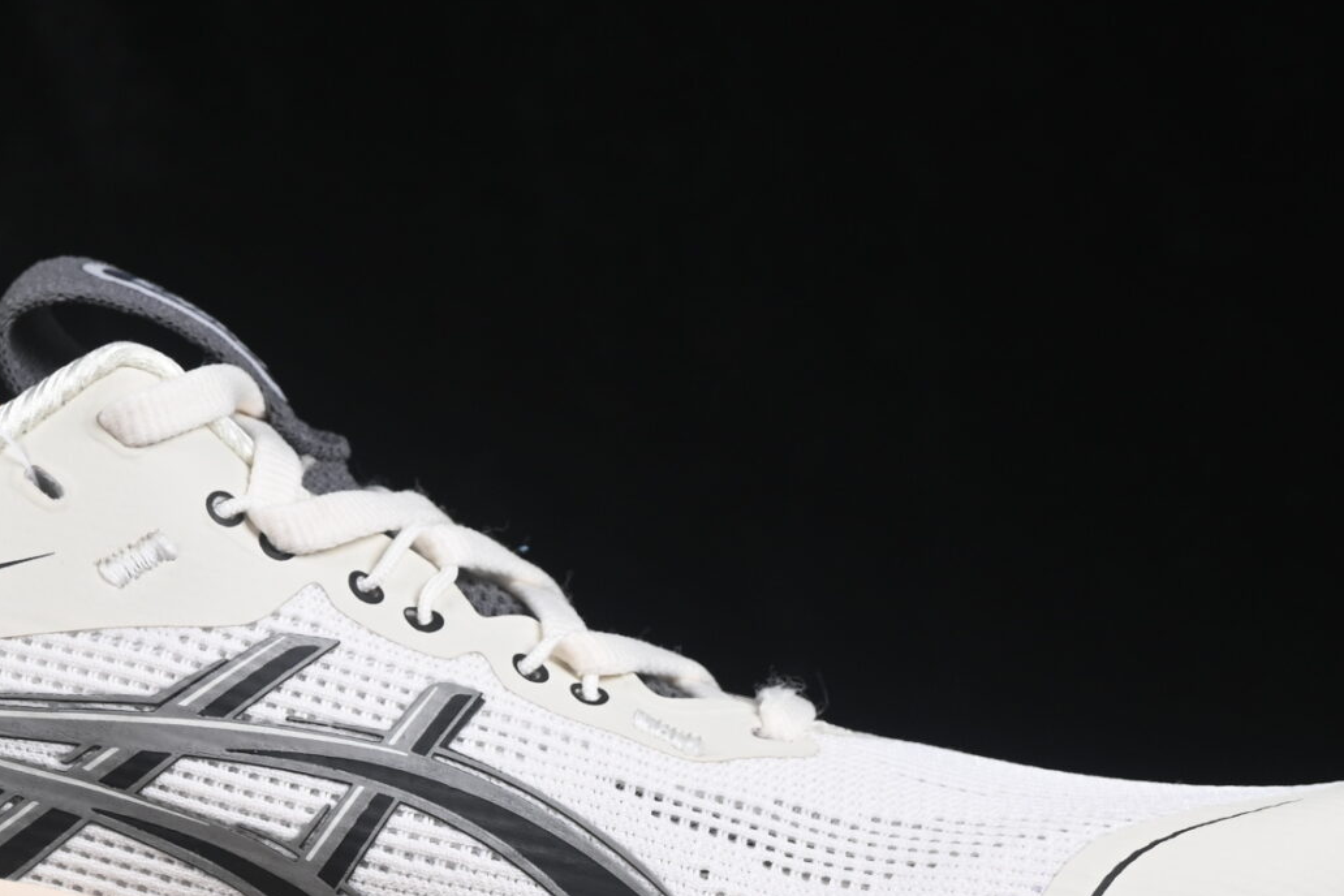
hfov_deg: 11.0
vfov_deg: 7.4
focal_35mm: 186
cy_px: 658
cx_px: 324
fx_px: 6943
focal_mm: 50
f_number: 8
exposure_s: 1/80
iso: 160
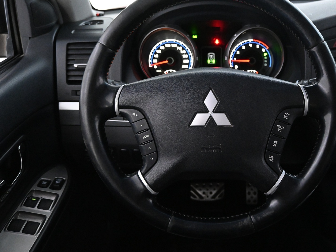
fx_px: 352
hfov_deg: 50.5
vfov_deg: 39.3
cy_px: 110
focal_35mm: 36
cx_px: 210
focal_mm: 19.5
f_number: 3.8
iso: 5000
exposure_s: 1/30
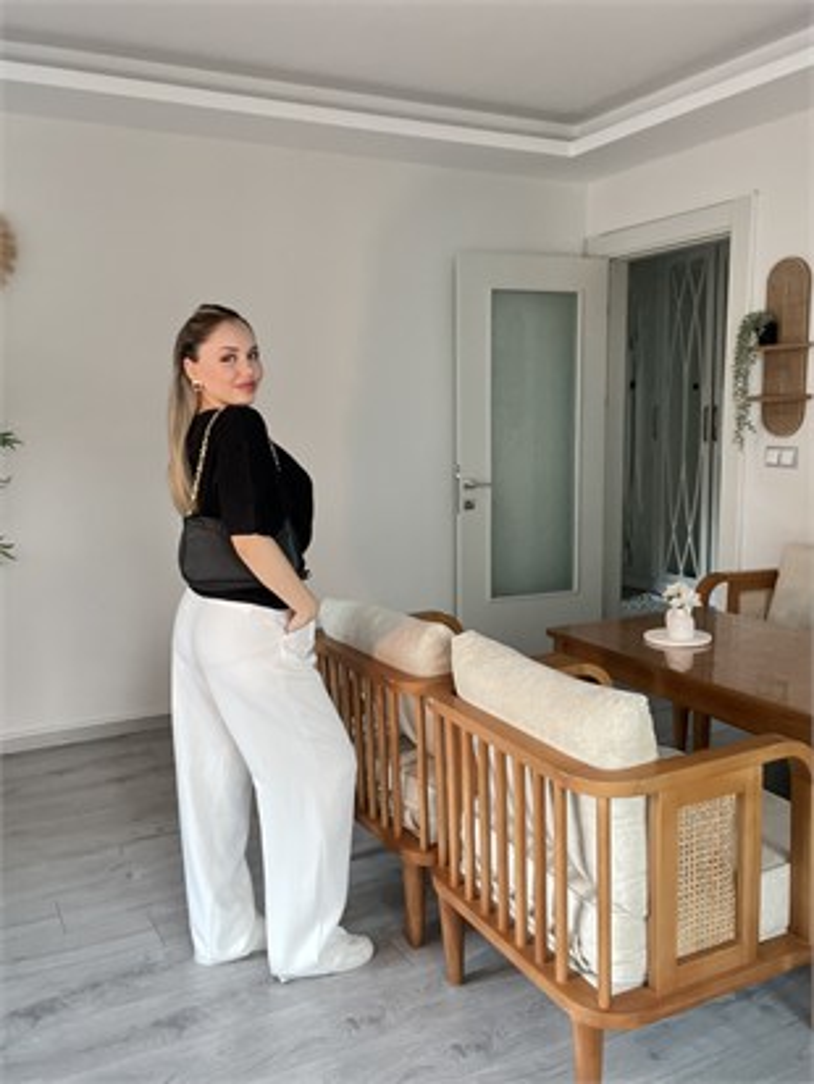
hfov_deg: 46.8
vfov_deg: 59.9
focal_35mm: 30
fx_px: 940
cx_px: 407
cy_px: 542
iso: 500
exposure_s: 1/30
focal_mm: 2.71
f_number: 2.2
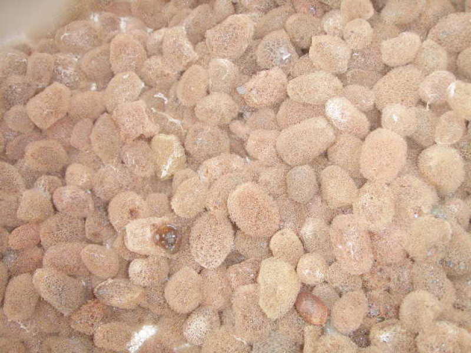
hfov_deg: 49.0
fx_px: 517
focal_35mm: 38
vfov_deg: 37.7
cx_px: 236
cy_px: 176
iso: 100
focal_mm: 6.7
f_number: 3.5
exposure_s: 1/30
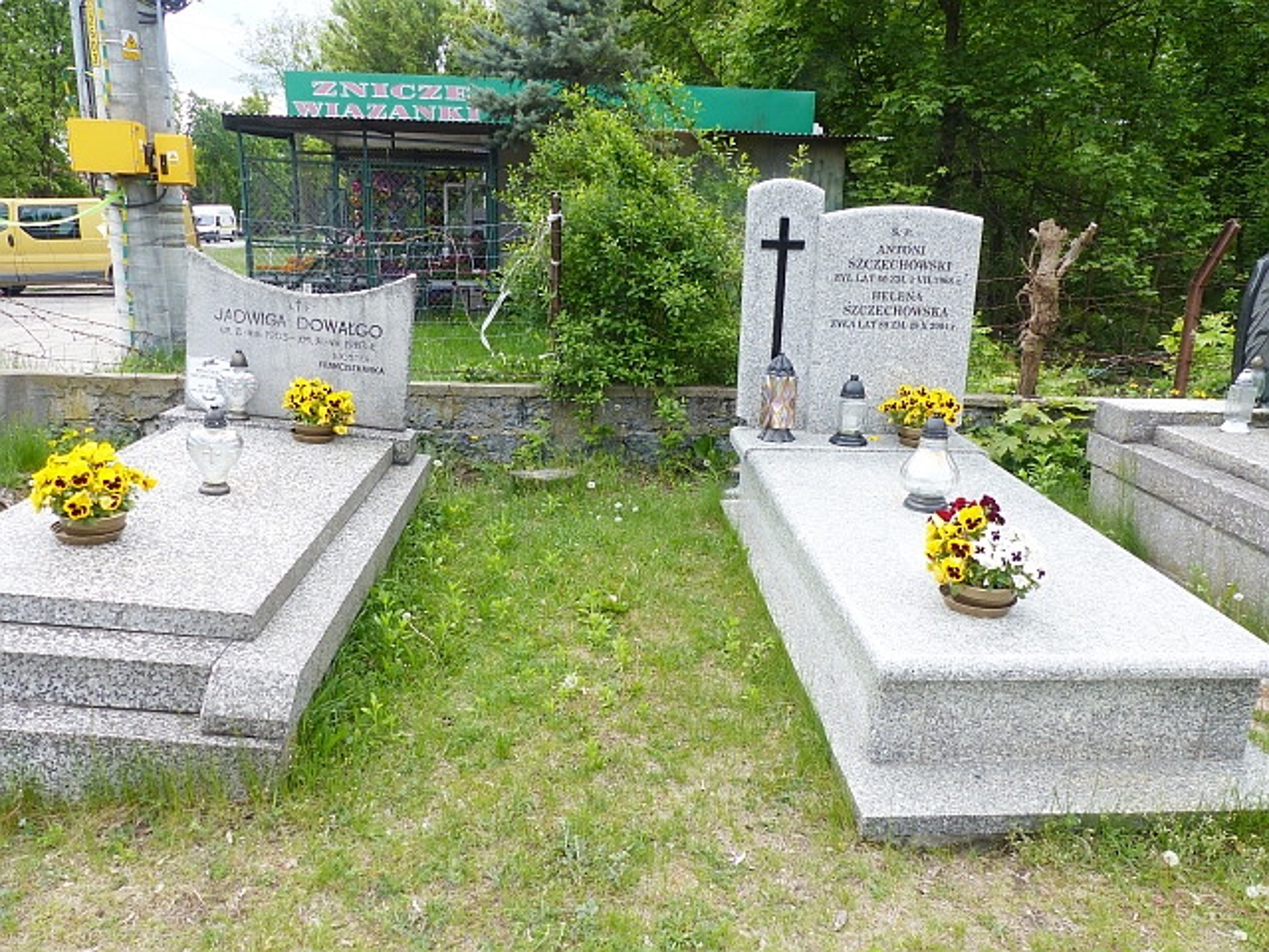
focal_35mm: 25
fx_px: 916
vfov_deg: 54.9
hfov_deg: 69.4
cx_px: 634
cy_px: 476
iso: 100
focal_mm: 4.5
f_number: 4
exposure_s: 1/320
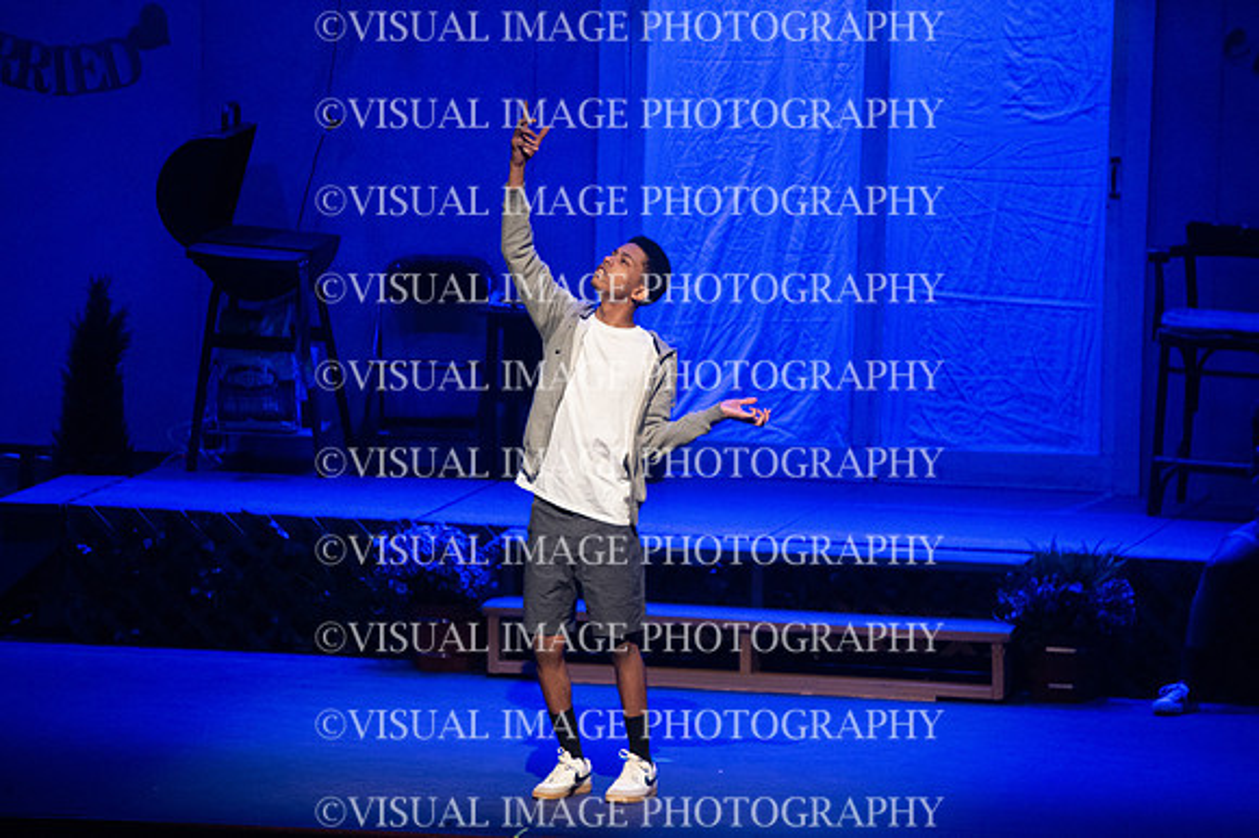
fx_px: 11184
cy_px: 419
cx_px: 630
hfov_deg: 6.4
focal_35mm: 320
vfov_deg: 4.3
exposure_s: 1/200
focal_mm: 320
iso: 10000
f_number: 6.3
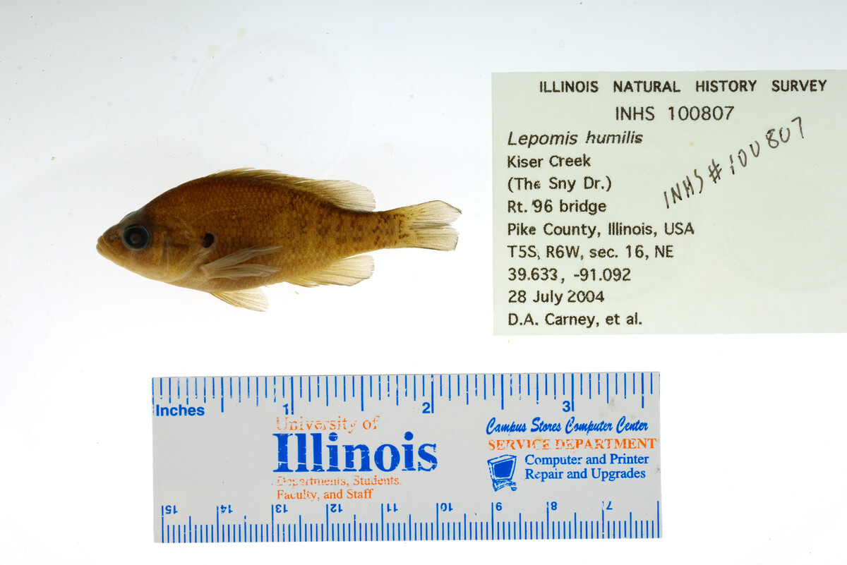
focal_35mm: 60
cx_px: 424
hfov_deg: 33.4
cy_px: 282
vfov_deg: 22.6
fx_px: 1412
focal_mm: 60
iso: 100
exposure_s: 1/200
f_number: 10
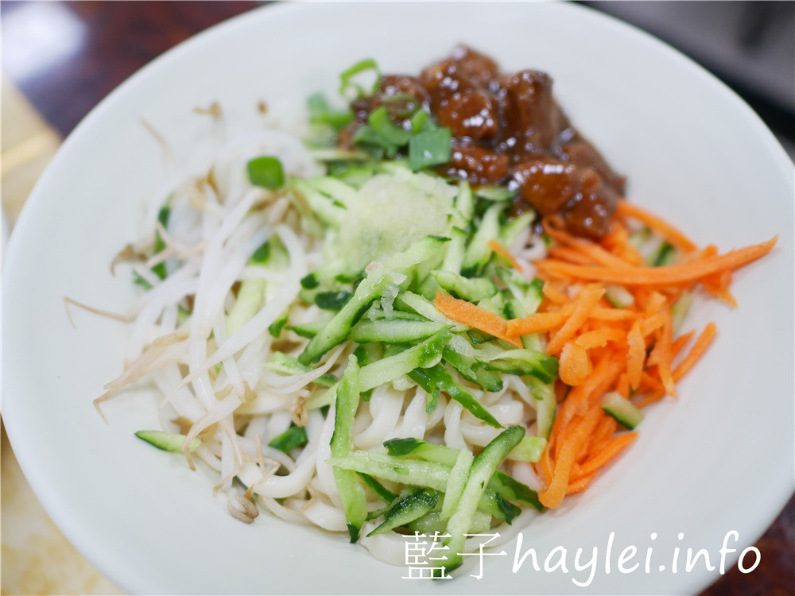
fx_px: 689
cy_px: 298
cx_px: 398
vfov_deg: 46.8
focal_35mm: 30
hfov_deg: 60.0
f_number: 1.7
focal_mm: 15
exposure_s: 1/60
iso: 320
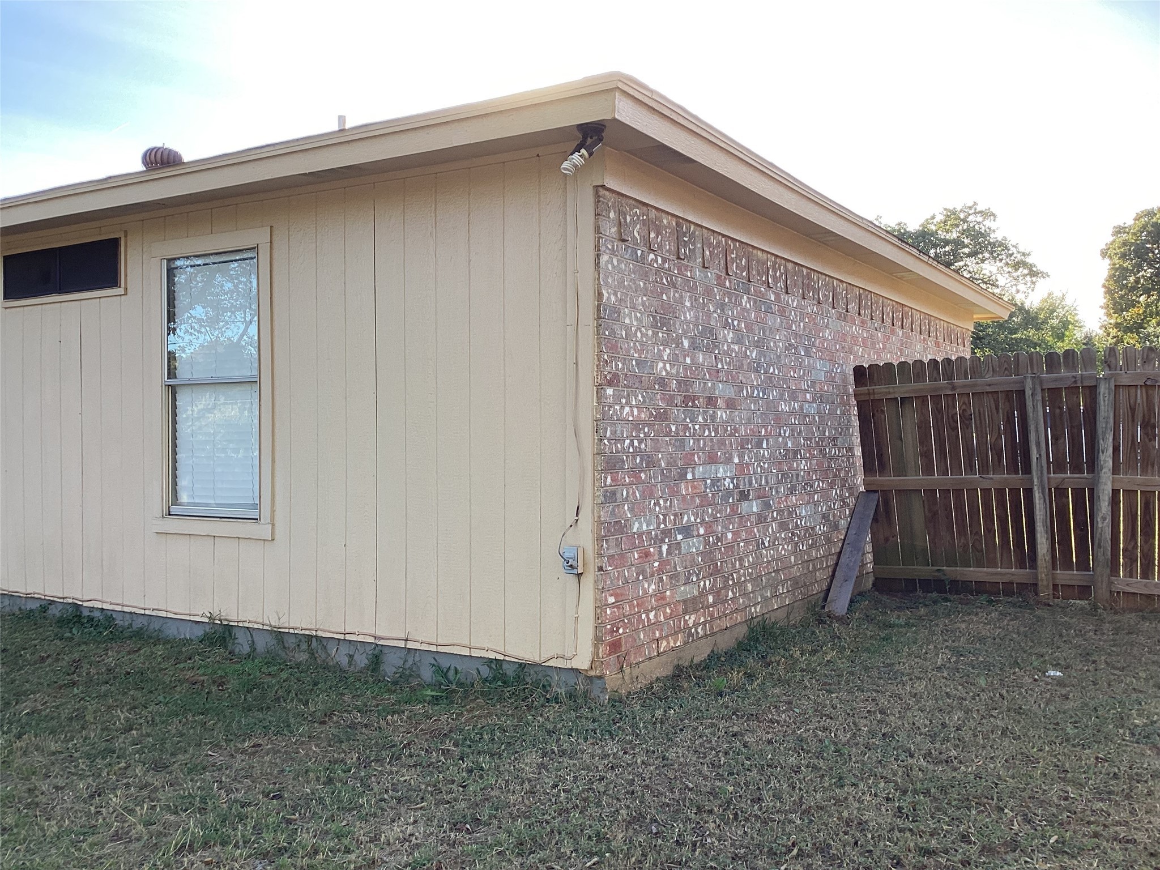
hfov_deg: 58.4
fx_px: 1039
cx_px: 580
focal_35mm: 31
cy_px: 435
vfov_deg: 45.4
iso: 25
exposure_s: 1/162
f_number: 2.4
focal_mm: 3.3
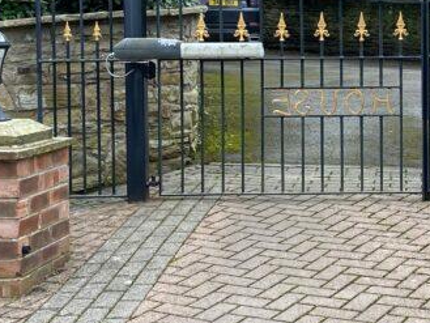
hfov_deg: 23.4
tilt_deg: -2.3
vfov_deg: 18.1
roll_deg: +0.4
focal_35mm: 81
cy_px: 92
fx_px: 1007
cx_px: 403
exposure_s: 1/121
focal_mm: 4.25
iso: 64
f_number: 1.8
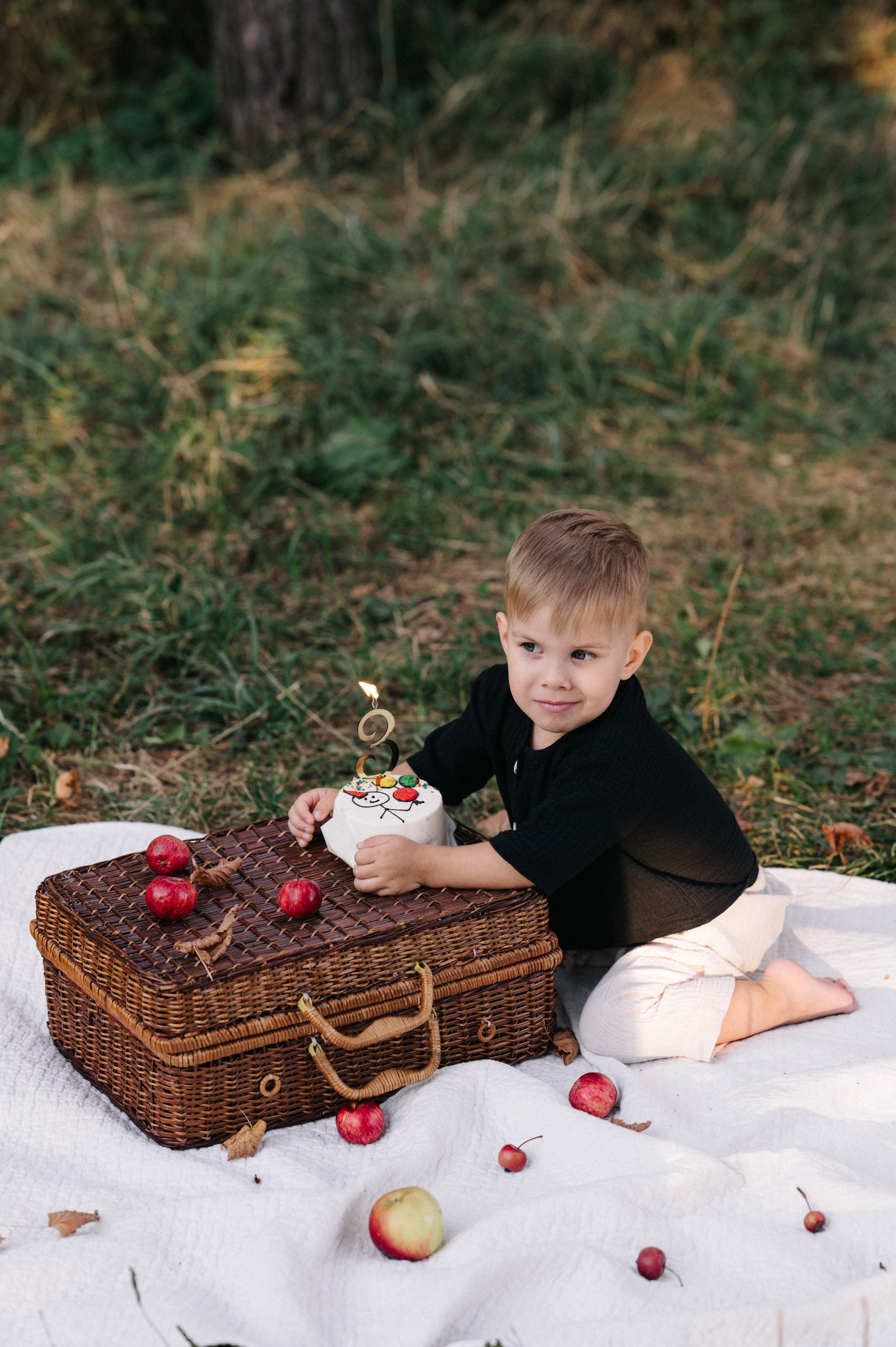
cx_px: 448
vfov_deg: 23.9
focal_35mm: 85
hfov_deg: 16.1
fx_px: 3177
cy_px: 674
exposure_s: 1/250
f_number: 3.2
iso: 320
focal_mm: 85
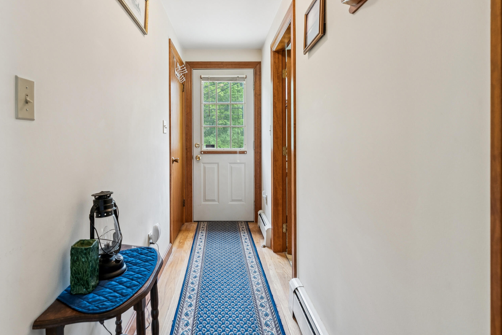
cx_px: 227
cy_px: 136
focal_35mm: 19
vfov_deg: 64.1
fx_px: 265
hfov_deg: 86.7
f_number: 7.1
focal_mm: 16
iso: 320
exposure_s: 1/13
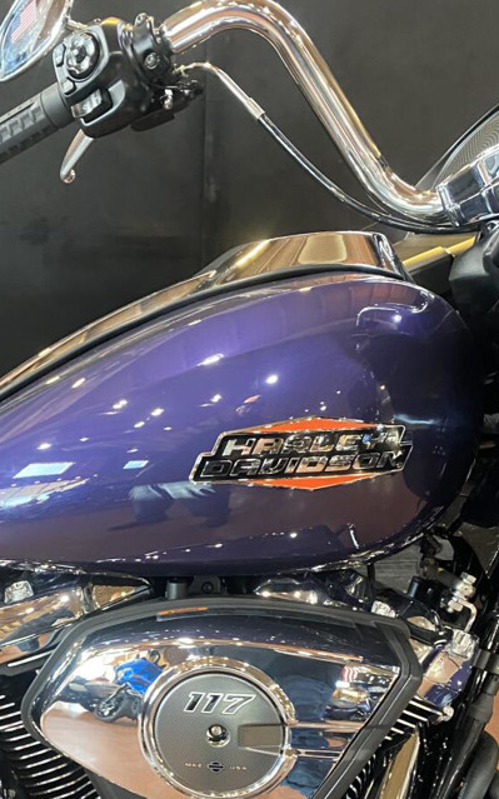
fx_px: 1002
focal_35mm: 46
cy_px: 651
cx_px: 181
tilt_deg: -27.3
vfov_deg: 41.4
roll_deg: -1.5
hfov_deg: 27.9
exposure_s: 1/60
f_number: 1.8
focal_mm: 4.25
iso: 400
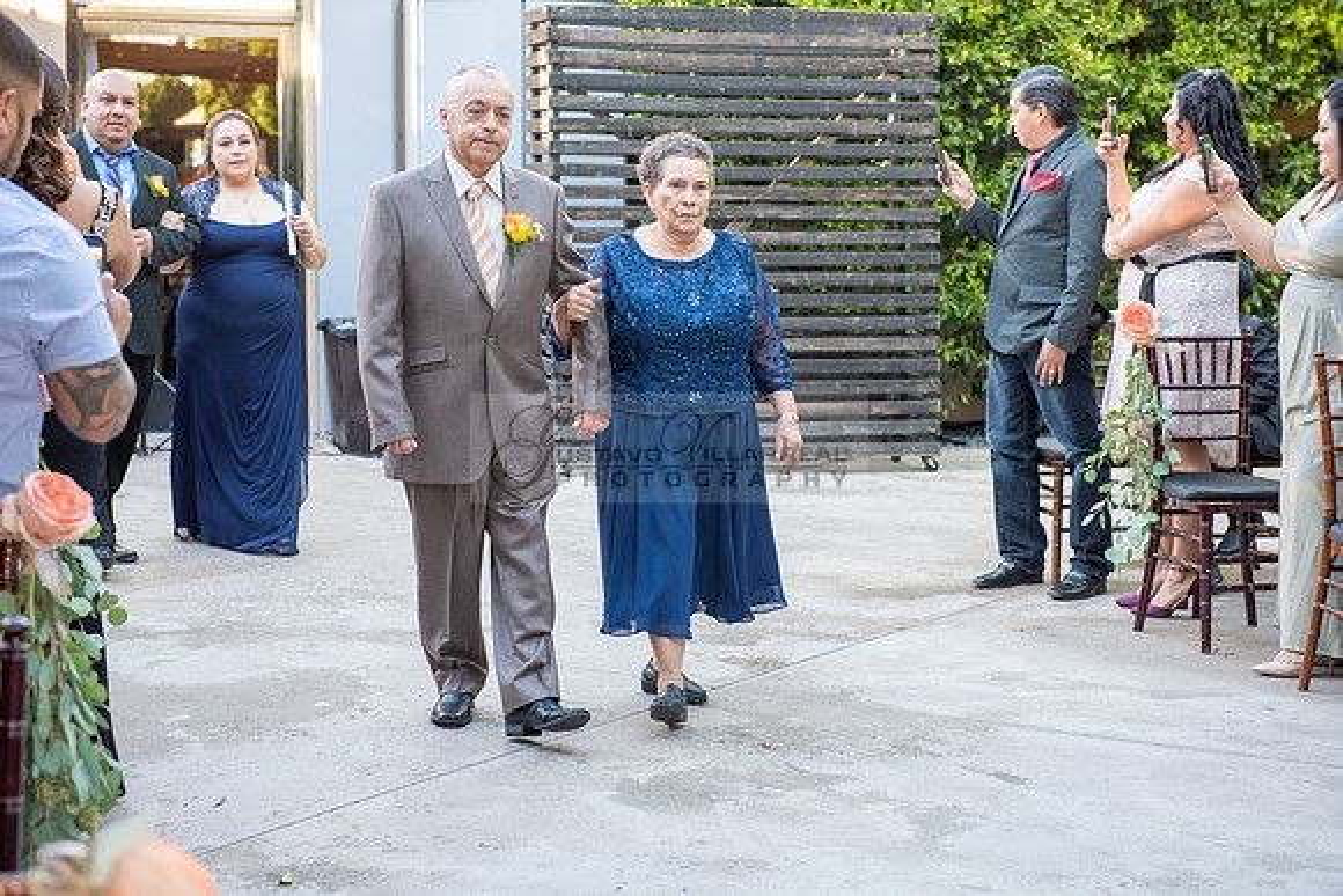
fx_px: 2612
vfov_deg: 19.5
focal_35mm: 70
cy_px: 448
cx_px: 672
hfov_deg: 28.8
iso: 320
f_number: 4.5
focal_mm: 70
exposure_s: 1/100
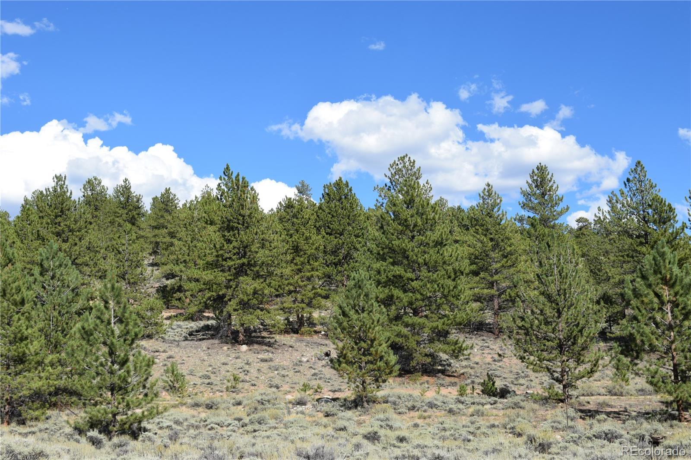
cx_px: 346
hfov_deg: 38.9
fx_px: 979
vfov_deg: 26.5
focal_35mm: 51
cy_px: 230
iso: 200
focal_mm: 34
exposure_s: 1/400
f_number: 10
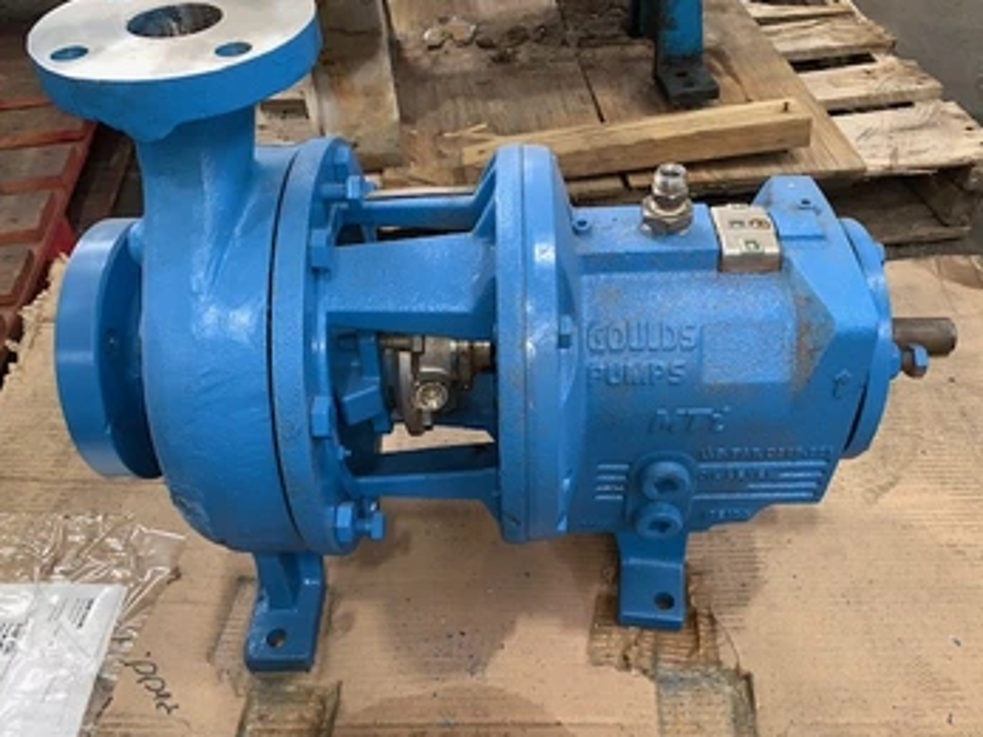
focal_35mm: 30
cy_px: 357
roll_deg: +1.3
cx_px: 487
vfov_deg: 46.8
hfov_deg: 60.0
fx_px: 852
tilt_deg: -42.9
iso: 32
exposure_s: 1/45
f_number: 1.8
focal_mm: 4.25
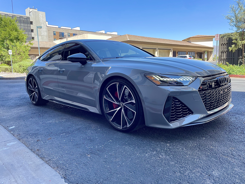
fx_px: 184
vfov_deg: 53.1
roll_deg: +2.7
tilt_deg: -7.0
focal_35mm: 26
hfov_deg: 67.3
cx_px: 122
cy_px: 92
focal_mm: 4.2
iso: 32
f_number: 1.6
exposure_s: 1/471
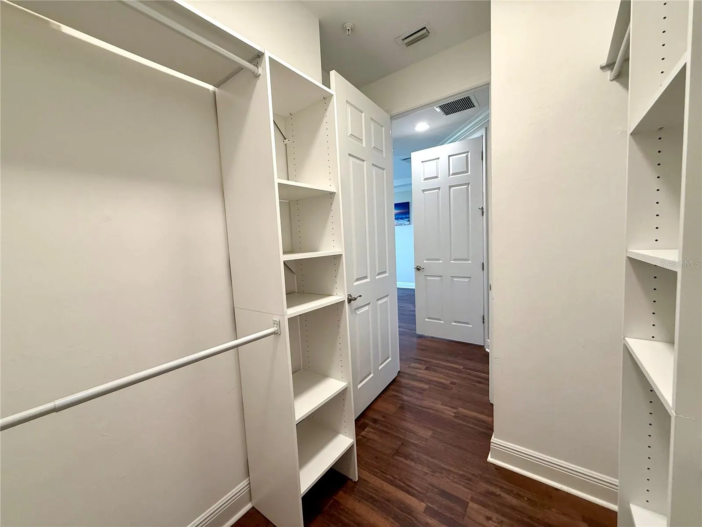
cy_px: 264
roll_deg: +2.4
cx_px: 351
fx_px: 284
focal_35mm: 14
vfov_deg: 85.7
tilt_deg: -3.9
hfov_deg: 102.1
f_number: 2.2
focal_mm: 2.22
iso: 160
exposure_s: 1/120
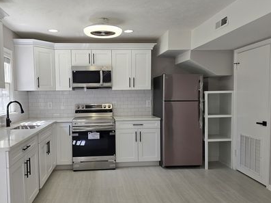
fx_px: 227
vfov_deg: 48.1
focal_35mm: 29
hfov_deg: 61.4
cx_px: 113
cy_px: 110
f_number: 1.7
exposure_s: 1/120
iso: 20
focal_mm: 6.3
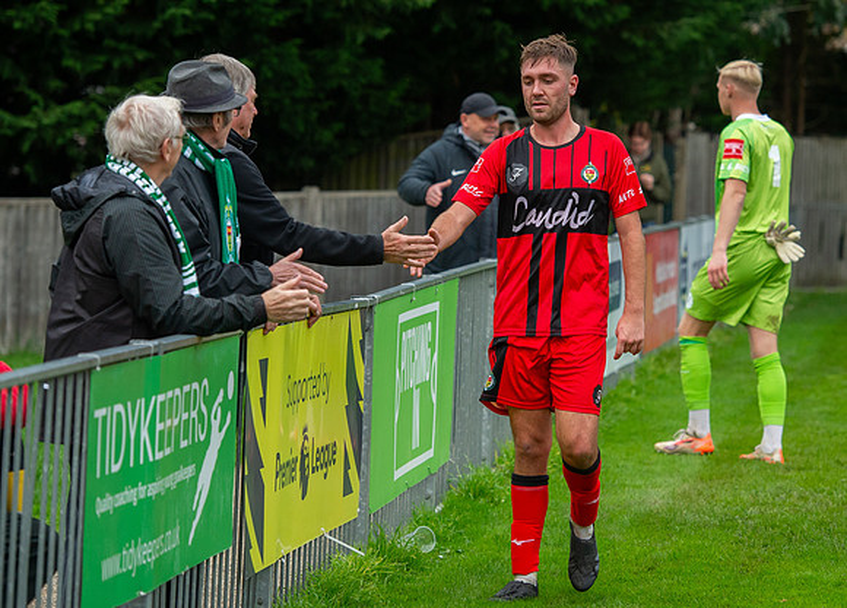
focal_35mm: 177
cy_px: 200
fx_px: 4268
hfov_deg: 11.3
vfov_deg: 8.1
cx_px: 528
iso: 1600
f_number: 4
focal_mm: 125
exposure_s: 1/1000
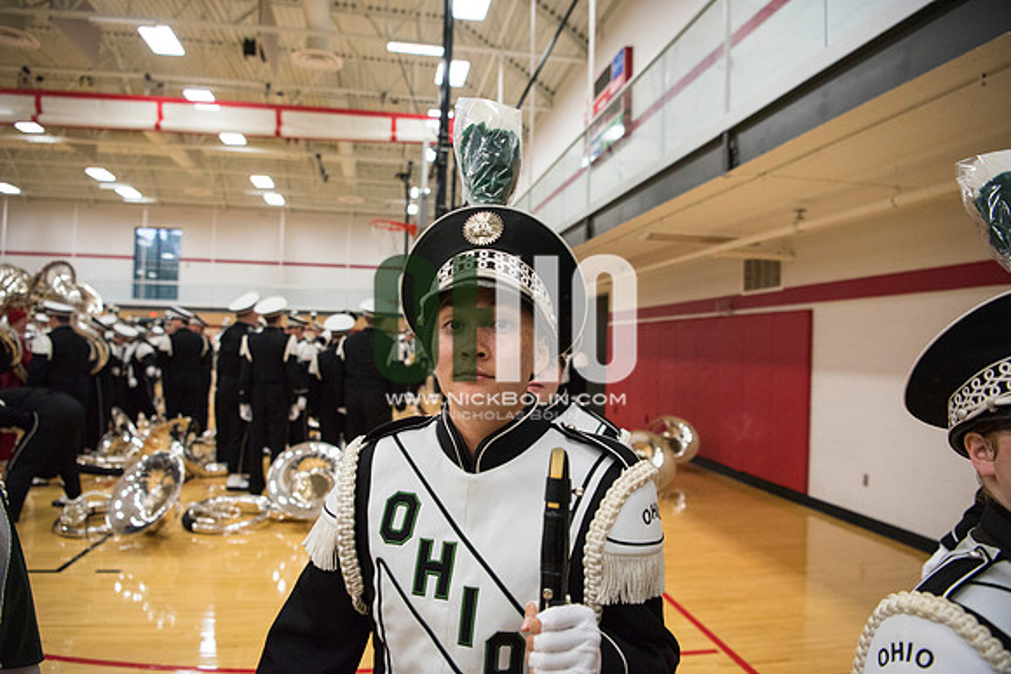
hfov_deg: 73.7
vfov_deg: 53.2
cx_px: 506
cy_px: 337
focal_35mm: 24
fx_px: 674
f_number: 3.2
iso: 2000
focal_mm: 24
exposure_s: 1/500
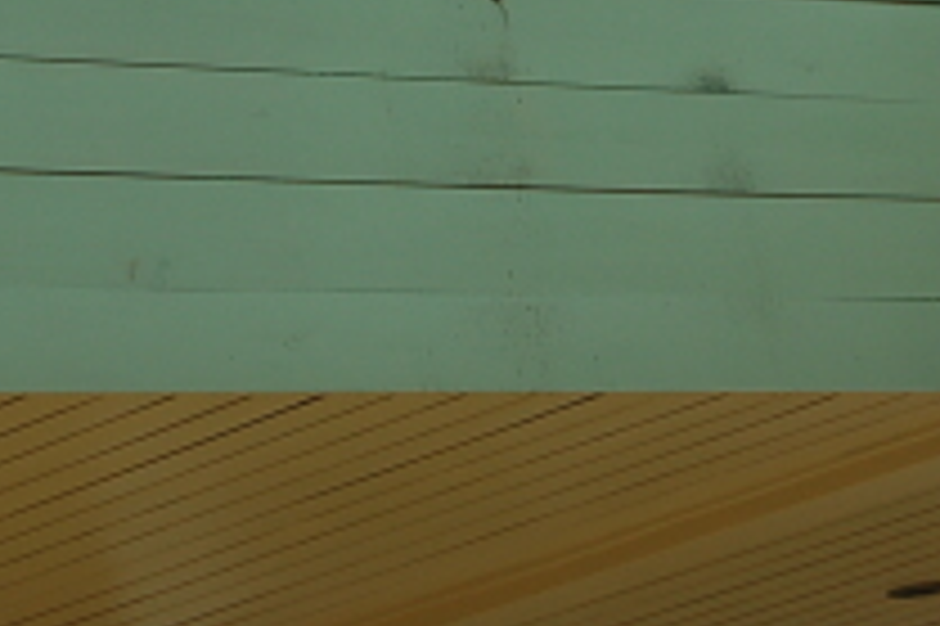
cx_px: 603
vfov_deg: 6.8
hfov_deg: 10.2
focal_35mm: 202
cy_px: 0
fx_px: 5276
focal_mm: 55
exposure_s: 1/200
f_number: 7.1
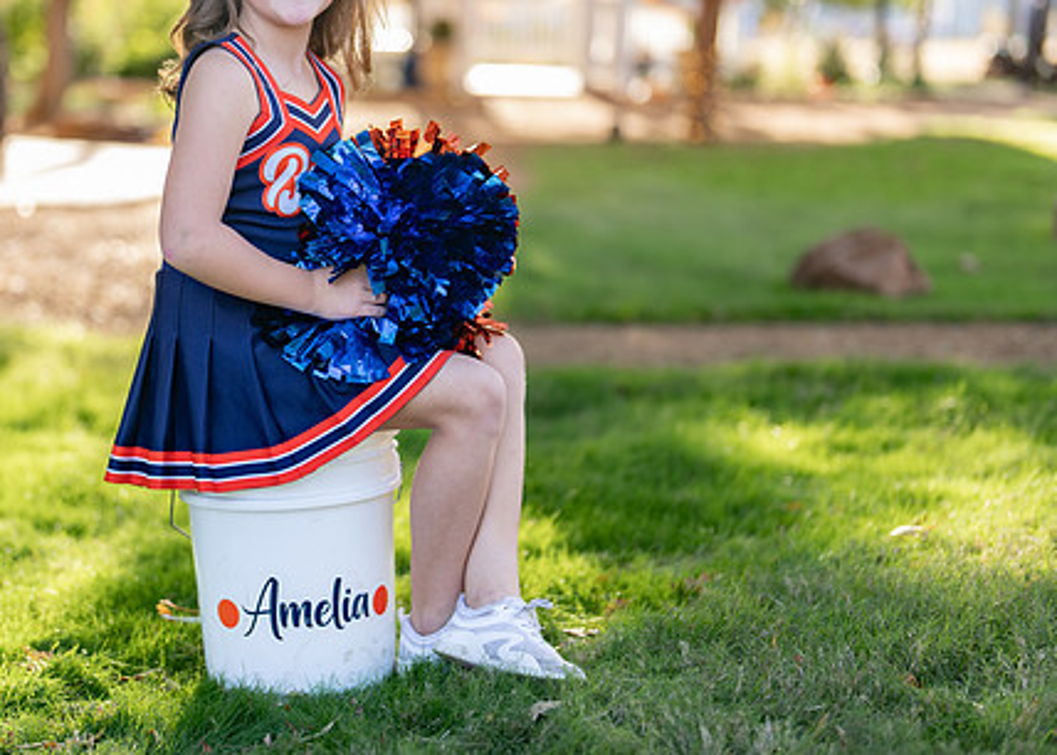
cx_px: 378
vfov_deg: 17.9
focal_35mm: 80
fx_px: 2402
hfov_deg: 24.7
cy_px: 288
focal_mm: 50
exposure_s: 1/640
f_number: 1.2
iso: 100
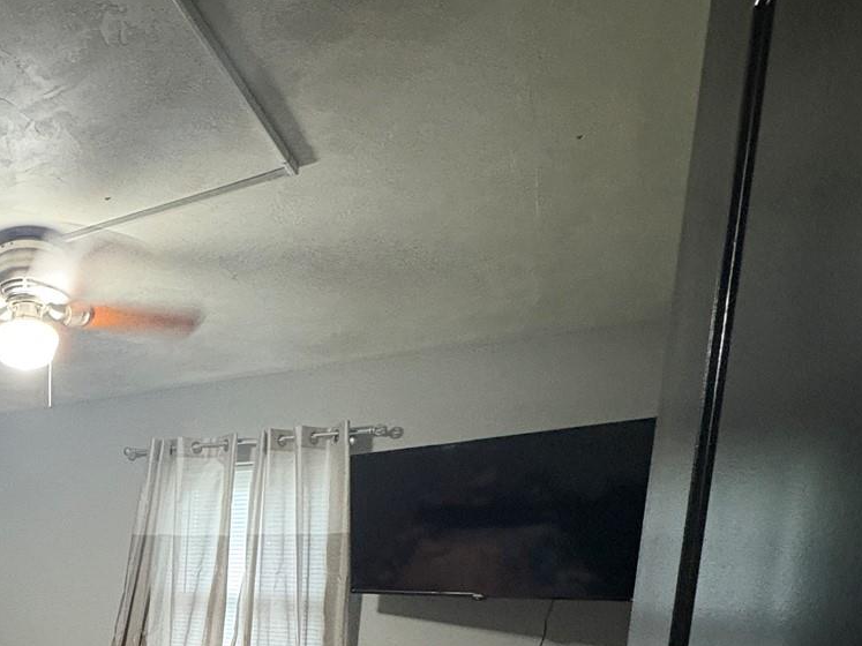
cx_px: 16
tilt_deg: -6.1
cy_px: 667
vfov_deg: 40.2
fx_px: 747
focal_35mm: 30
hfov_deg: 49.8
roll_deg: -1.7
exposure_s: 1/40
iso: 640
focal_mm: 2.22
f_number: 2.2
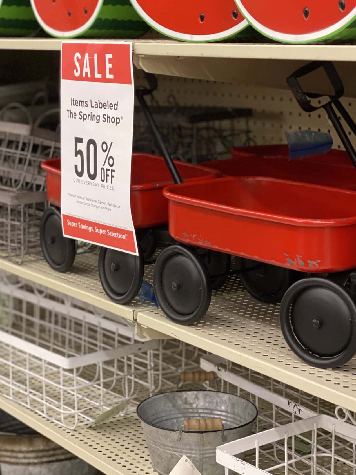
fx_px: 1083
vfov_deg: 24.5
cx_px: 143
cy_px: 145
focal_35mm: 79
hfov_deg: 18.6
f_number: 2
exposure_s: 1/65
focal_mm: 6
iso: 200
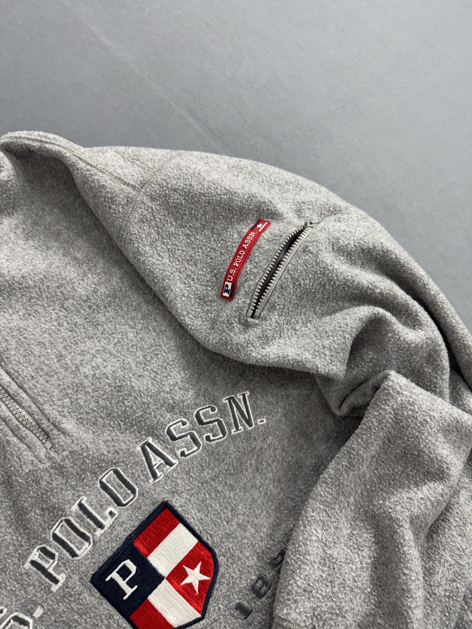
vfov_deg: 71.6
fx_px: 436
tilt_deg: -72.5
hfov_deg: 56.8
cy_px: 314
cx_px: 236
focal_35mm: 24
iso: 200
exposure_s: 1/120
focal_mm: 6.76
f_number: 1.78
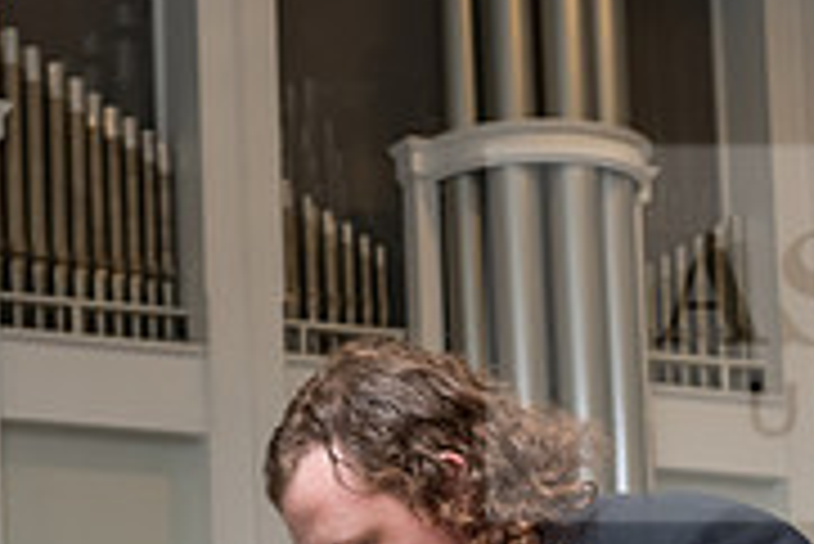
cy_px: 690
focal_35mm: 167
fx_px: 3779
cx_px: 351
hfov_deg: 12.3
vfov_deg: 8.1
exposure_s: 1/200
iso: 1250
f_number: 4.5
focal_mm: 52
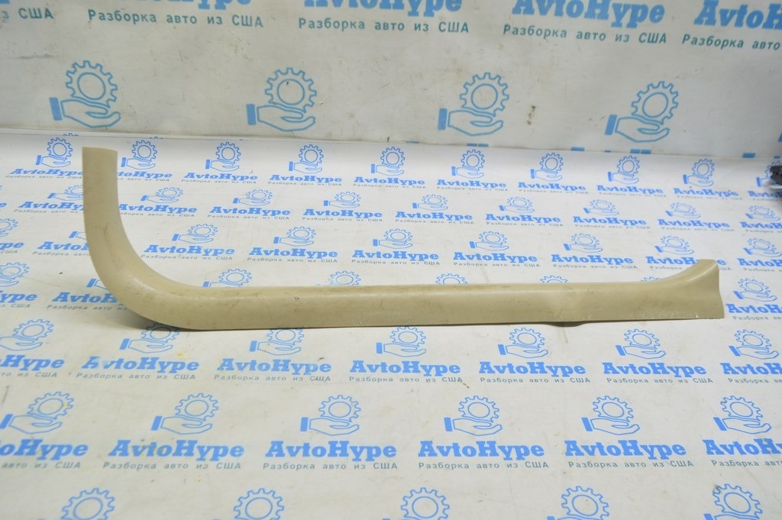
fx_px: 651
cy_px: 260
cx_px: 391
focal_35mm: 30
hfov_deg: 62.0
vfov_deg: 43.5
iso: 400
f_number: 5.6
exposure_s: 1/20
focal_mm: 20
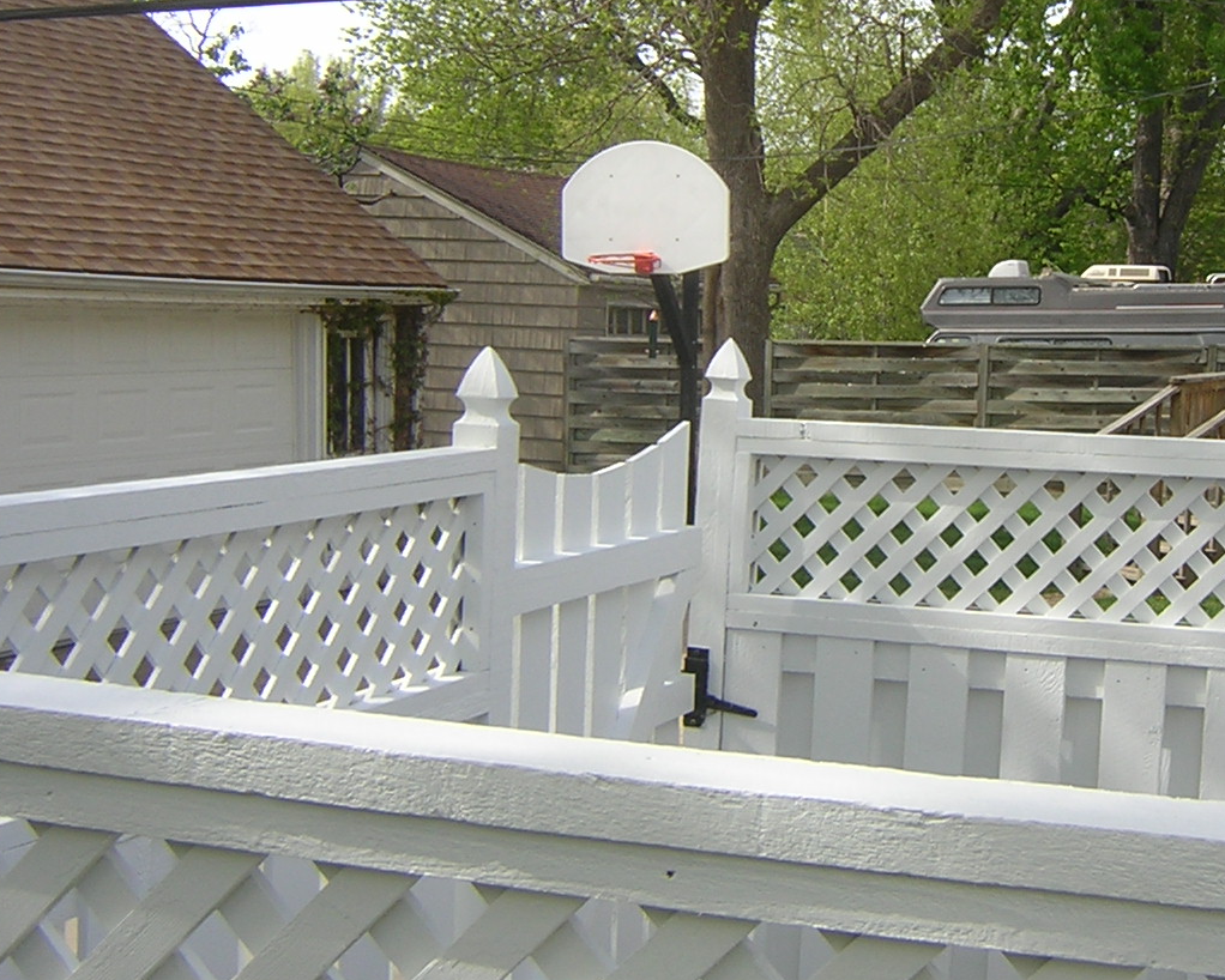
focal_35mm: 55
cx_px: 883
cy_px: 295
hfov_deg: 33.6
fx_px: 1994
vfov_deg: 27.4
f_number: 5.2
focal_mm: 4.7
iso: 100
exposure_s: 1/157
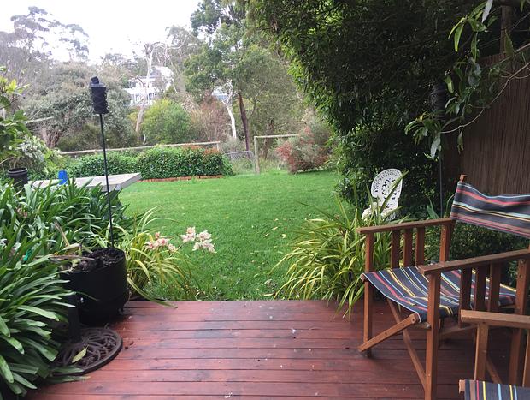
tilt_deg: -13.8
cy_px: 200
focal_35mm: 29
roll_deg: +1.9
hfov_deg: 61.6
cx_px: 265
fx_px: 445
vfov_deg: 48.3
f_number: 2.2
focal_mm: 4.15
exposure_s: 1/100
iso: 32
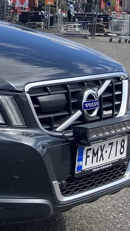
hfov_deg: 10.7
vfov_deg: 21.2
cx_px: -163
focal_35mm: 99
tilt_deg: -2.0
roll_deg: -1.8
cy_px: 32
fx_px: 606
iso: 32
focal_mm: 3.99
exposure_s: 1/1675
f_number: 1.8
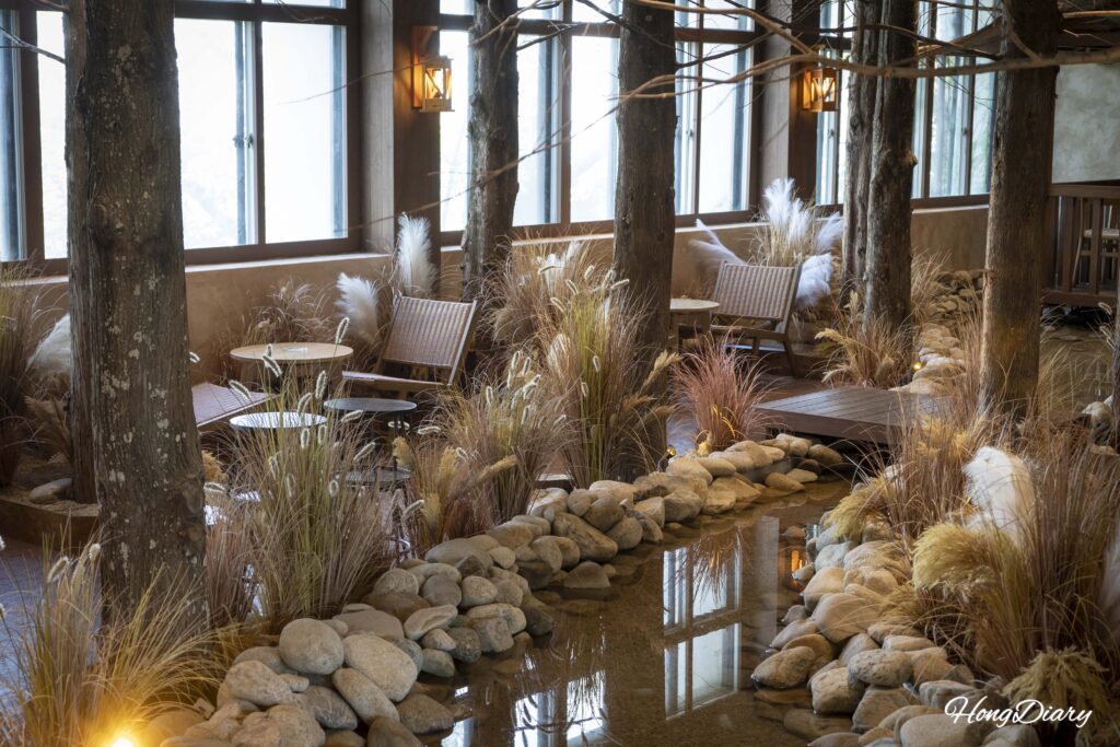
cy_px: 374
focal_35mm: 60
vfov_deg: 22.6
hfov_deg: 33.4
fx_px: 1867
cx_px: 560
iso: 2500
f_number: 5.6
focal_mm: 60
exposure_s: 1/160
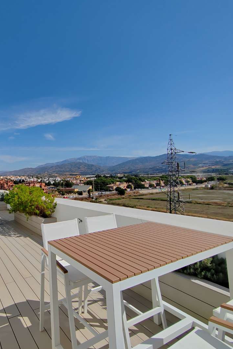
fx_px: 184
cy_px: 171
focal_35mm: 19
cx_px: 34
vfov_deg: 86.9
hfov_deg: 57.6
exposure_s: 1/3100
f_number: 2.2
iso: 100
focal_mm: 2.16
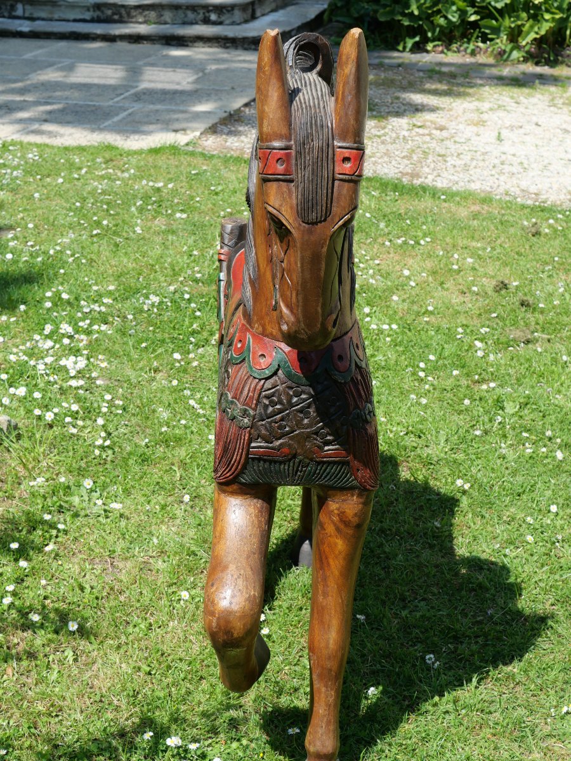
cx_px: 286
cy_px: 380
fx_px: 1320
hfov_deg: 24.4
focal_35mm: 60
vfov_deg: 32.2
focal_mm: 30
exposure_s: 1/400
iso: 200
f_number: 6.3
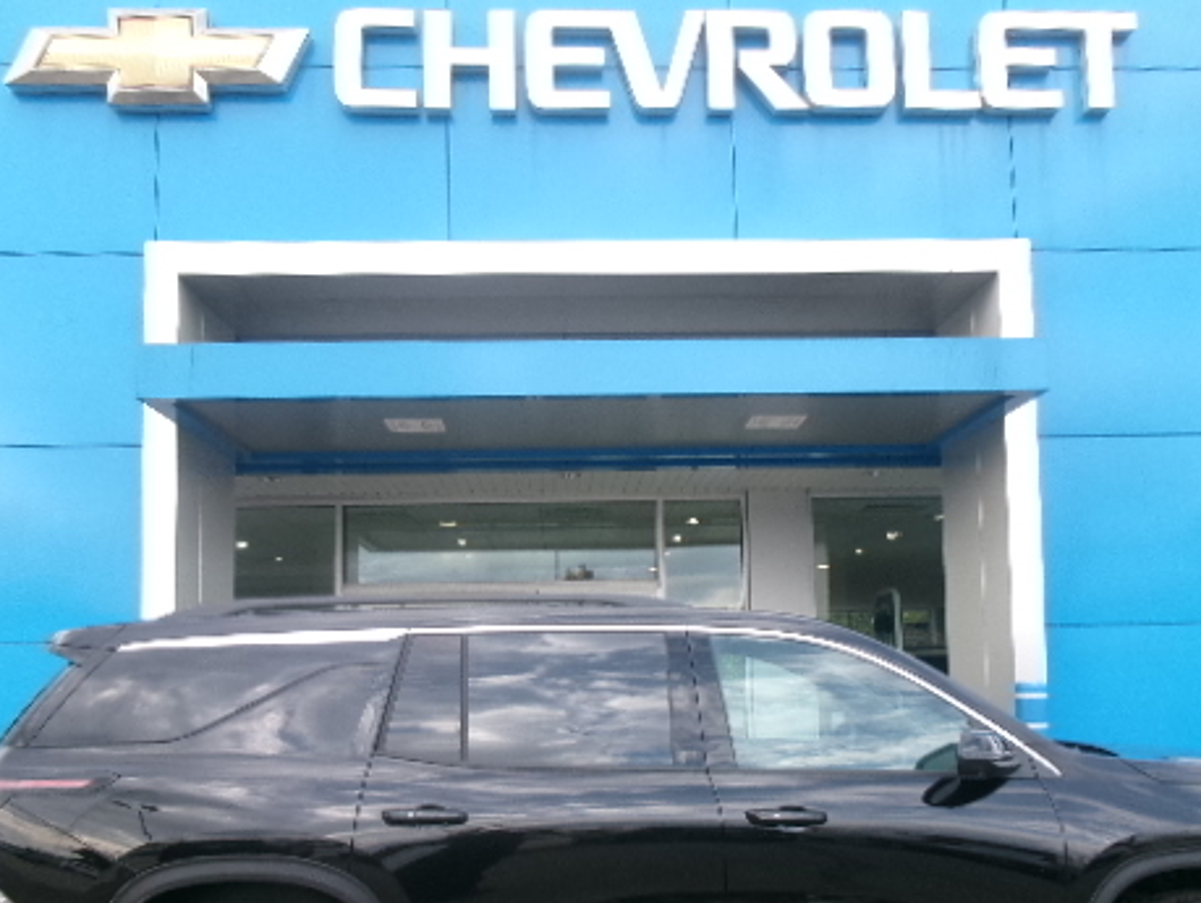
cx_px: 631
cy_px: 565
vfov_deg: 36.6
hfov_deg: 47.8
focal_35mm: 39
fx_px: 1354
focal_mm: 5.1
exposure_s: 1/110
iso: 100
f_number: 3.9
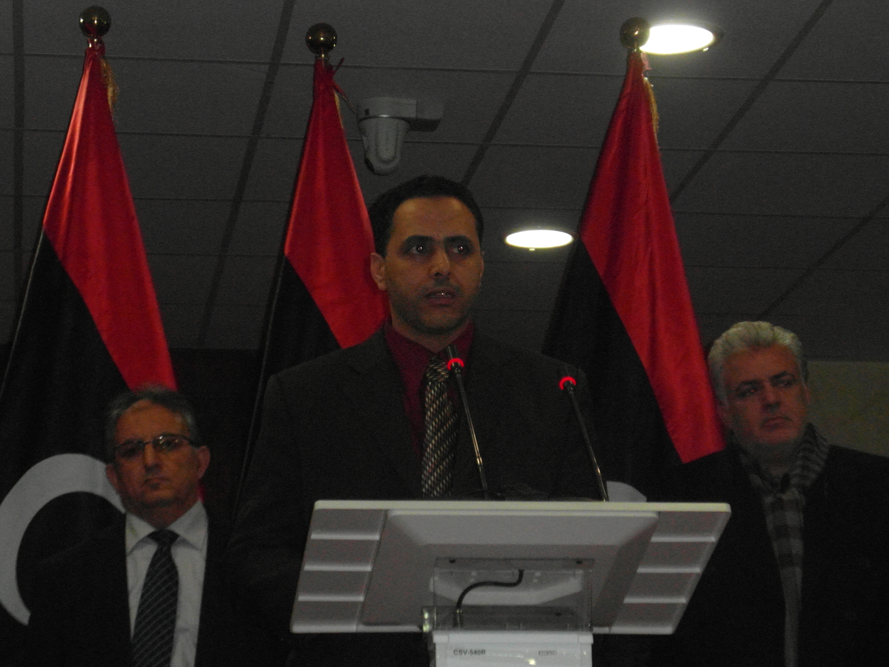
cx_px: 444
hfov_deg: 16.4
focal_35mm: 120
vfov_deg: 12.3
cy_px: 334
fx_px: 3082
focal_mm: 19.5
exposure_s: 1/60
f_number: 4.4
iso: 640
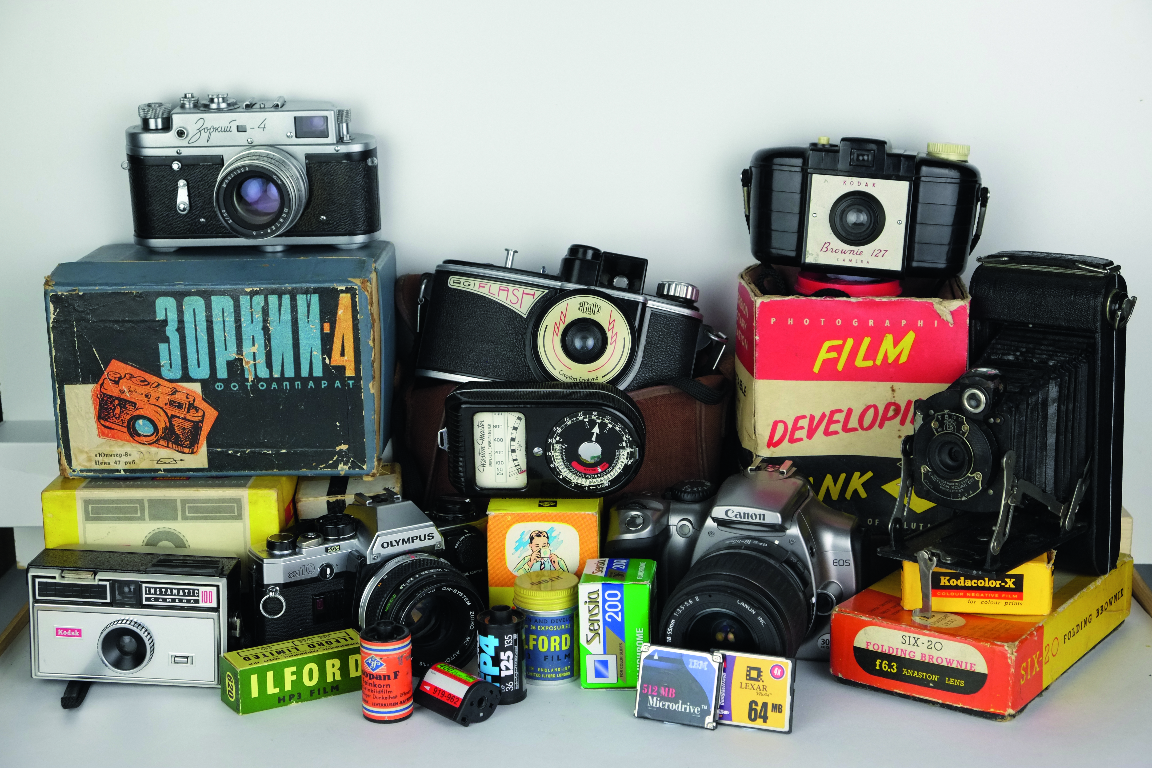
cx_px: 576
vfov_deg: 25.1
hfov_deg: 36.9
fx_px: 1728
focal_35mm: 54
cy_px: 384
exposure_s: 1/350
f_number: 5.6
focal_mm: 35.8
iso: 1600
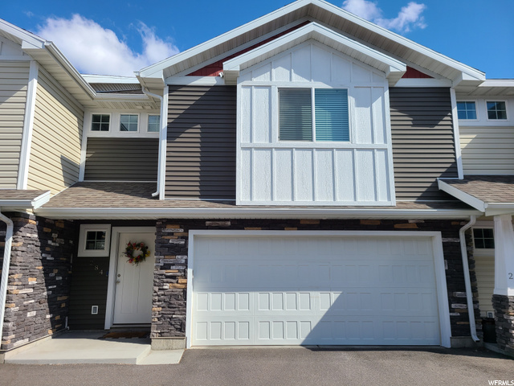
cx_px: 257
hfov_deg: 67.3
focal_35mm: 26
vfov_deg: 53.1
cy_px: 193
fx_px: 386
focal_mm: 5.4
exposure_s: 1/1858
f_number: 1.8
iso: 40
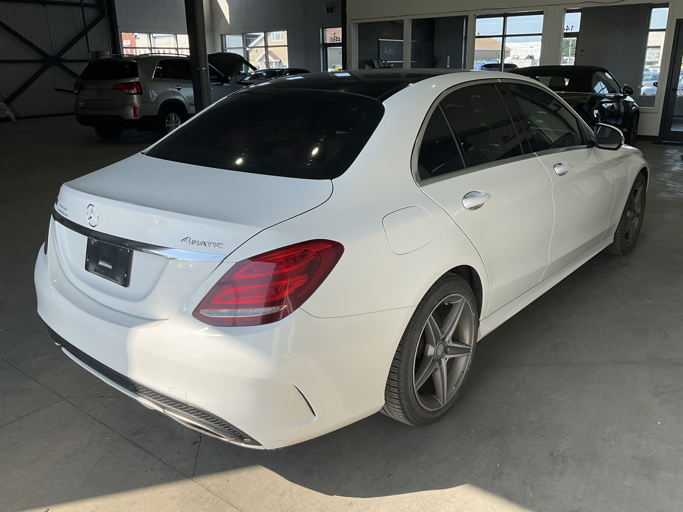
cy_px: 256
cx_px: 342
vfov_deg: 48.2
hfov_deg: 61.7
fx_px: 572
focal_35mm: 29
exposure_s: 1/728
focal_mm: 3
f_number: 1.8
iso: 25
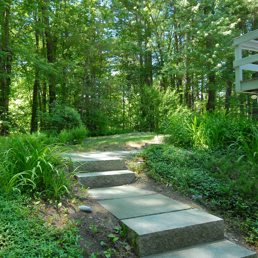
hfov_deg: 56.5
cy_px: 119
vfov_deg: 57.2
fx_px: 236
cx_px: 94
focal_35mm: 28
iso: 200
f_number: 5
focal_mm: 12
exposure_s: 1/60
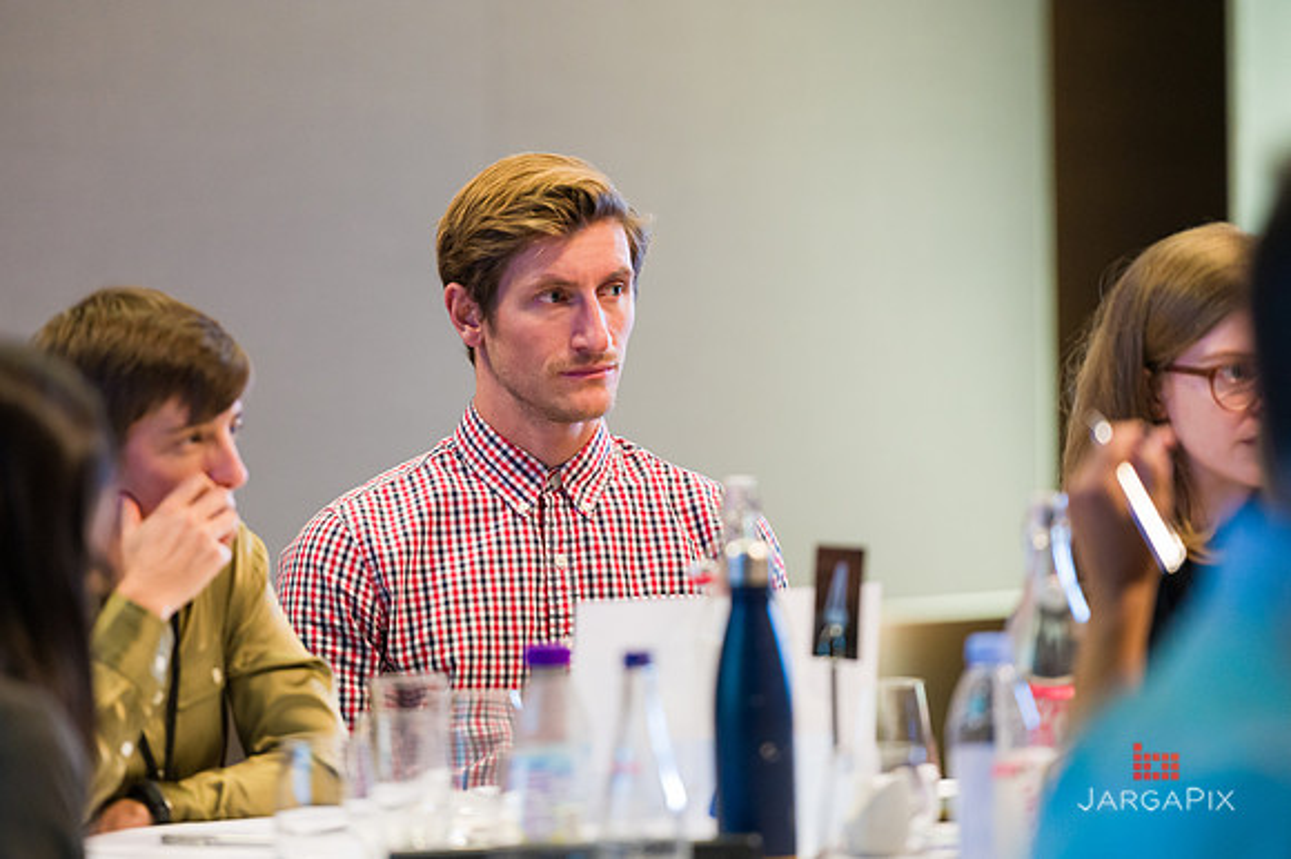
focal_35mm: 205
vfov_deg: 6.7
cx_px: 646
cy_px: 430
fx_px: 7357
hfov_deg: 10.0
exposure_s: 1/200
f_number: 3.2
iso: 3200
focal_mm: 200
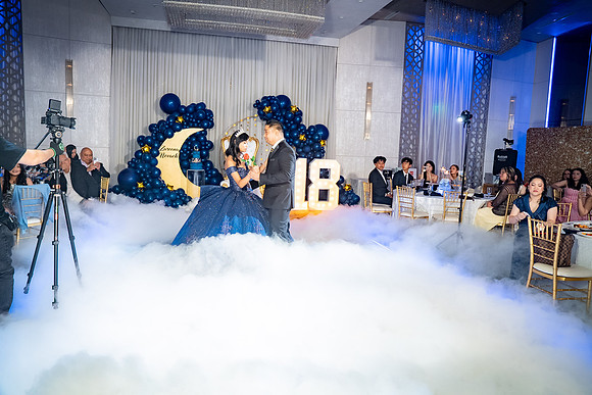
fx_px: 395
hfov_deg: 73.7
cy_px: 198
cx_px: 296
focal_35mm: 24
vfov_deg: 53.2
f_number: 4
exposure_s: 1/160
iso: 800
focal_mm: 24
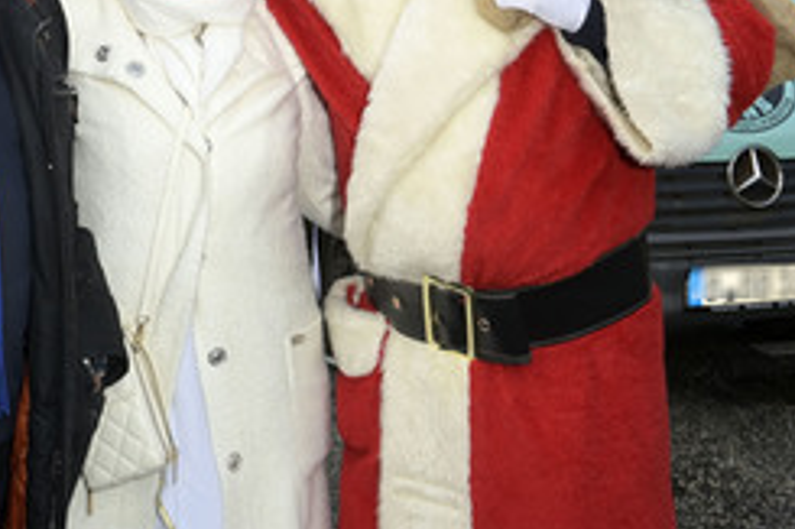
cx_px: 170
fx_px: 1302
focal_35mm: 59
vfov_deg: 22.4
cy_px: 58
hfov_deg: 33.1
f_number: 9
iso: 1000
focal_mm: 32
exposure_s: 1/250
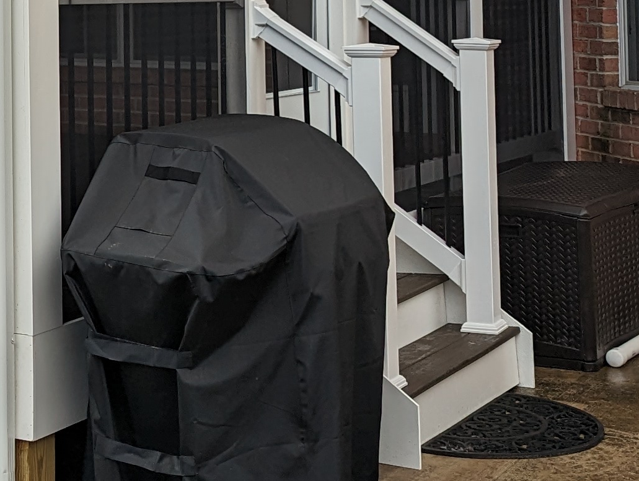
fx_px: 1756
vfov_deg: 15.1
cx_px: -49
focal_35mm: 95
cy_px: -82
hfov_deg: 19.8
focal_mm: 6.81
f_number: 1.85
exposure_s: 1/1058
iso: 41
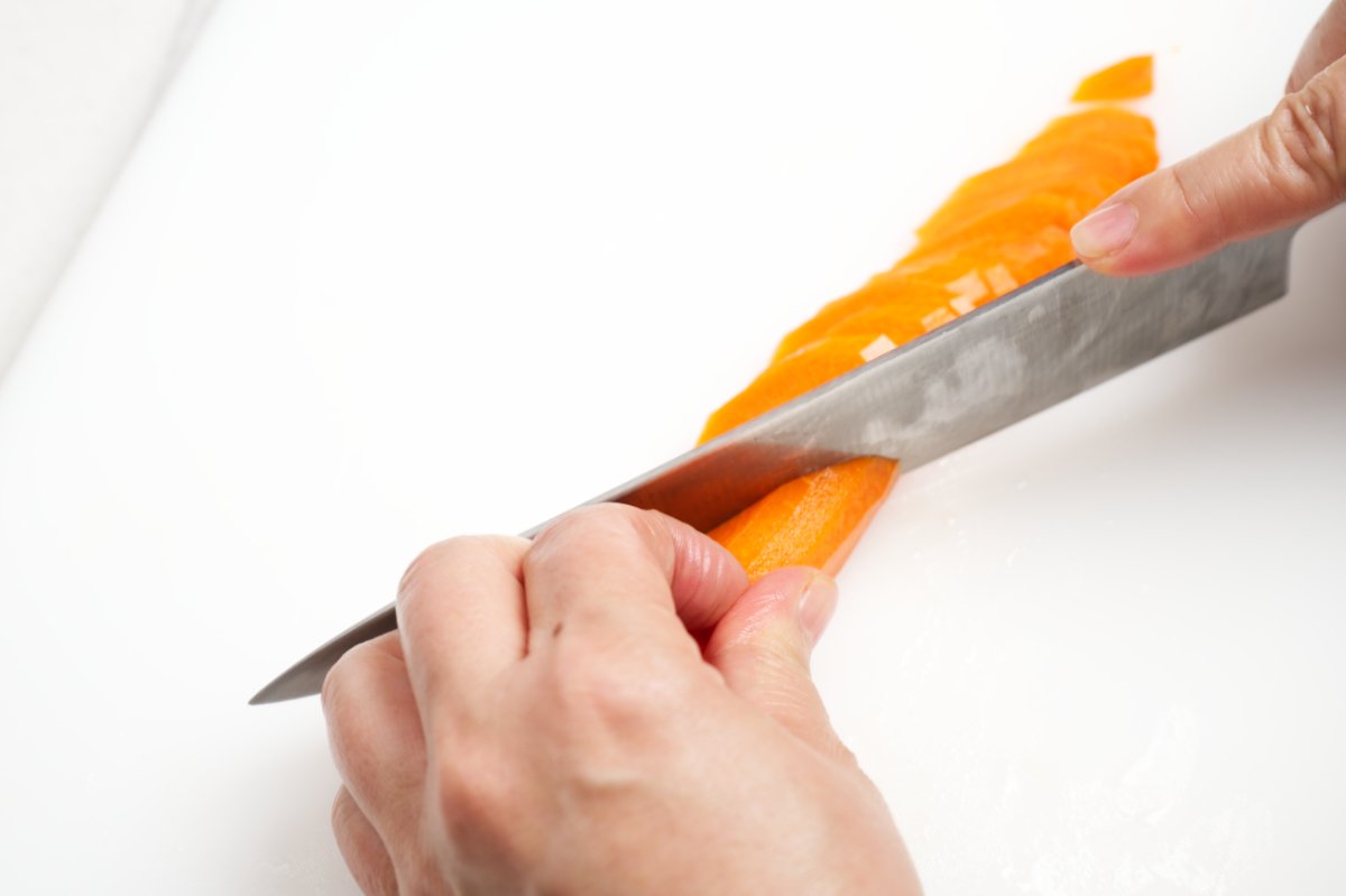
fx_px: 2616
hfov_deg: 28.9
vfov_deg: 19.4
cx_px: 673
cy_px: 448
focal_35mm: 70
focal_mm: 70
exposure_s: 1/125
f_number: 6.3
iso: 200
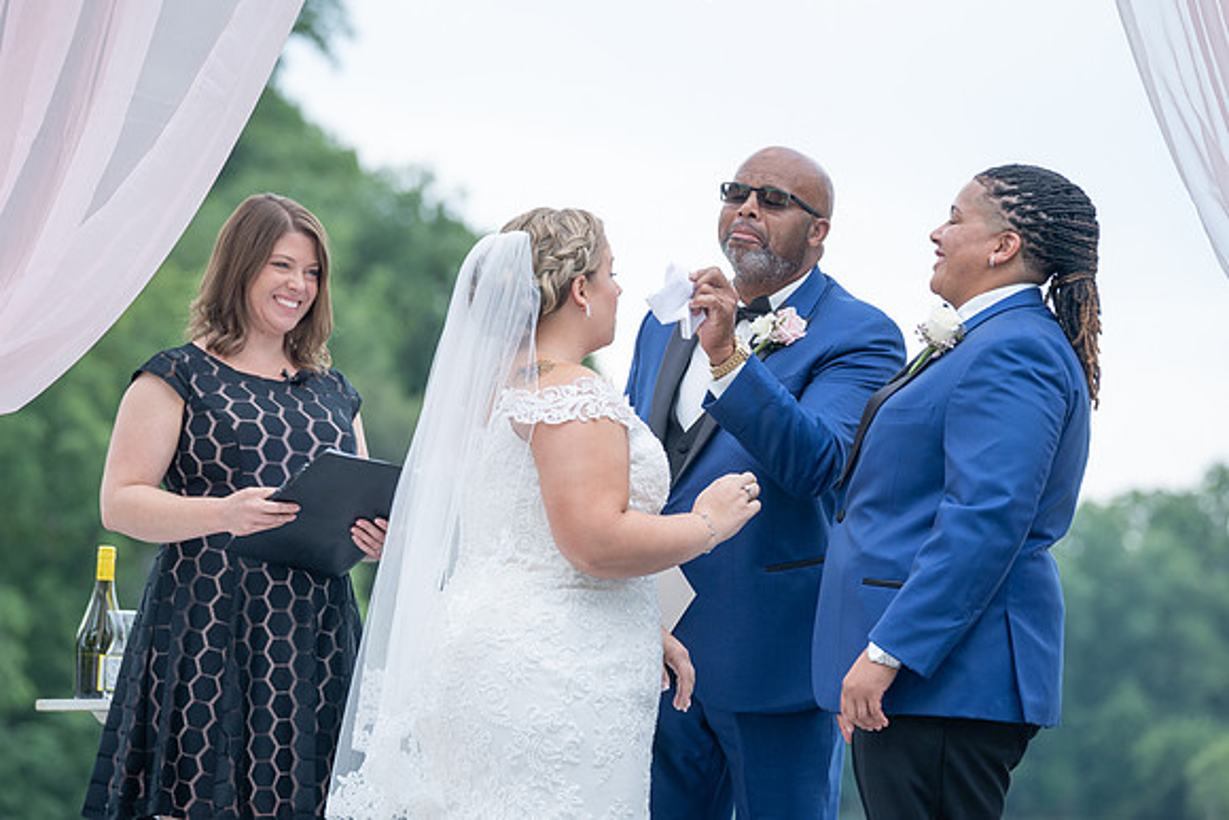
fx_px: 6045
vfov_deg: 7.8
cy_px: 389
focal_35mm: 177
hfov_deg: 11.6
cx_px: 651
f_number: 4.5
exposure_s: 1/200
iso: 125
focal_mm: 156
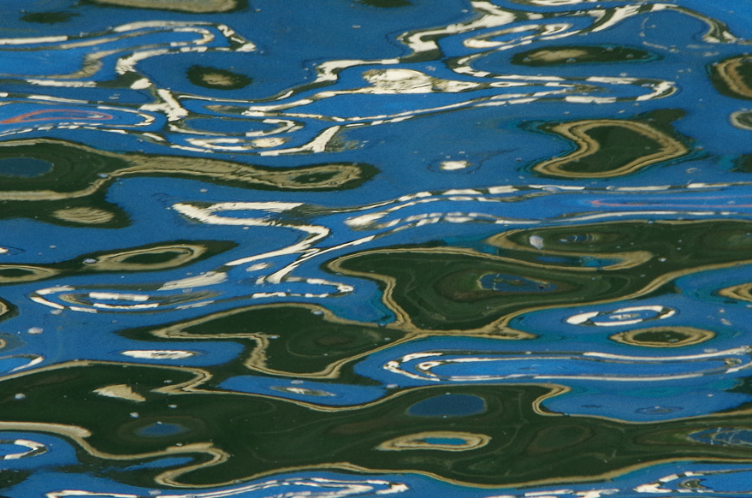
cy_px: 123
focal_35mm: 769
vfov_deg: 1.8
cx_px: 441
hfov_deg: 2.7
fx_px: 16029
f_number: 10
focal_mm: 220
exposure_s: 1/250
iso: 800
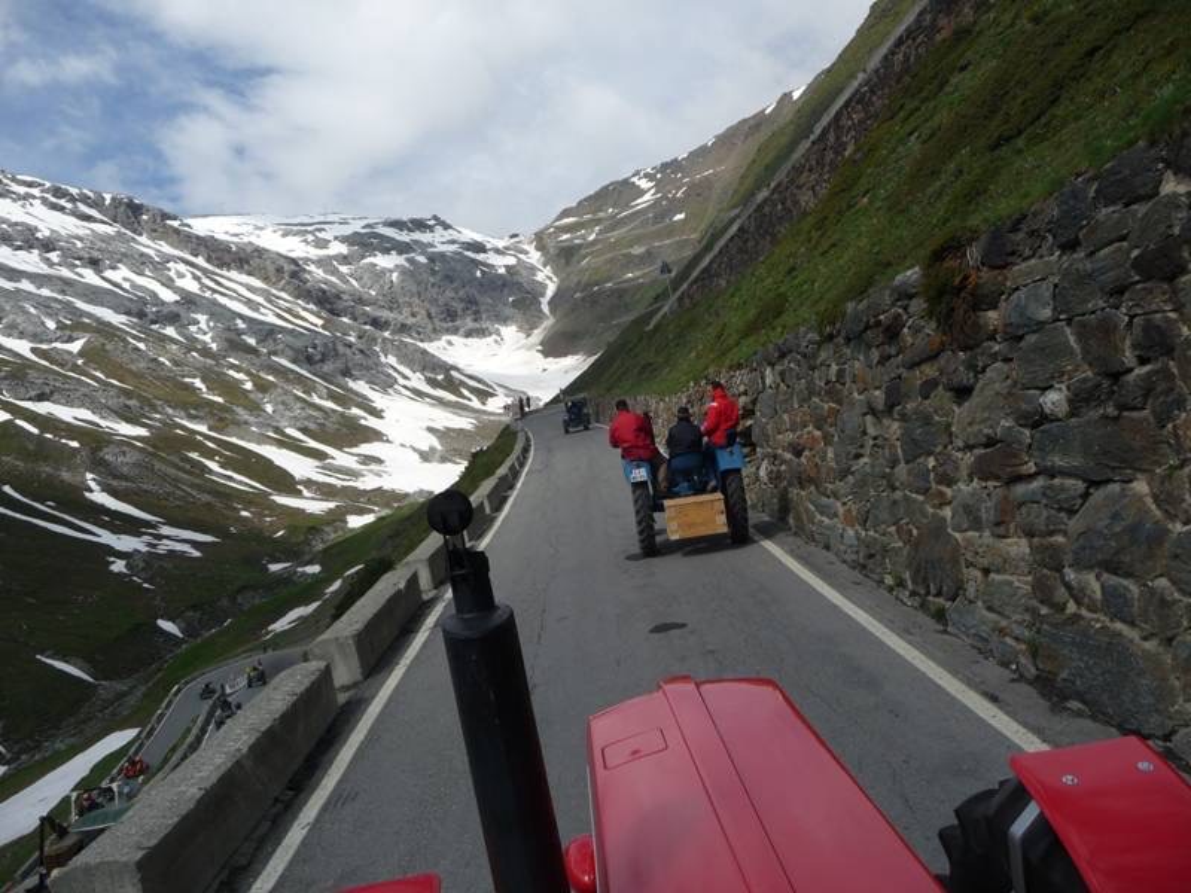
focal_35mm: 28
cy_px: 446
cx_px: 596
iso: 100
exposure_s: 1/320
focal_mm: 4.7
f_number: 8
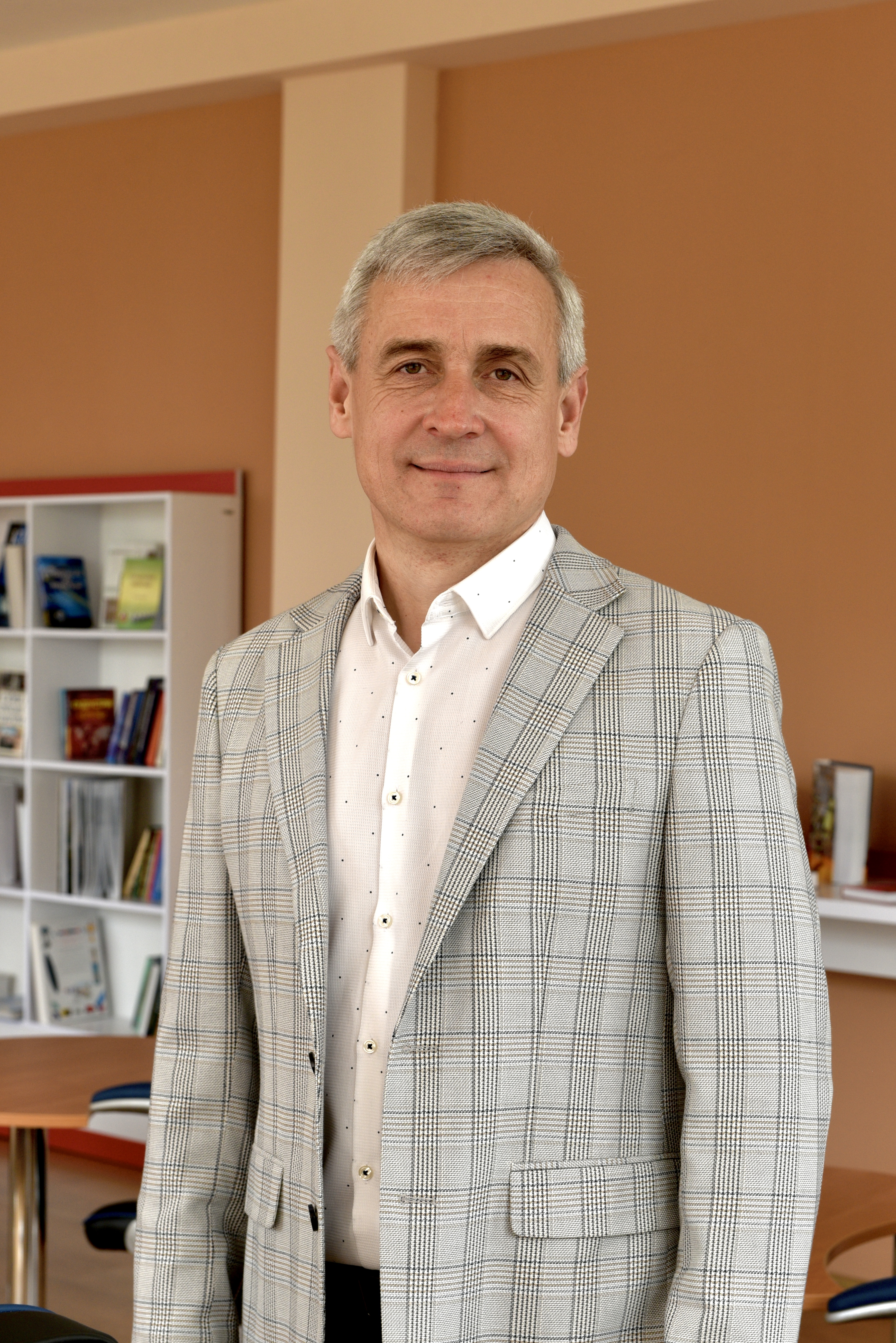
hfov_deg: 20.6
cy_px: 672
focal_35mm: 66
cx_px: 448
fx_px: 2462
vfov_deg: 30.5
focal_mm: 66
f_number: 9
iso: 450
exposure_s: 1/125
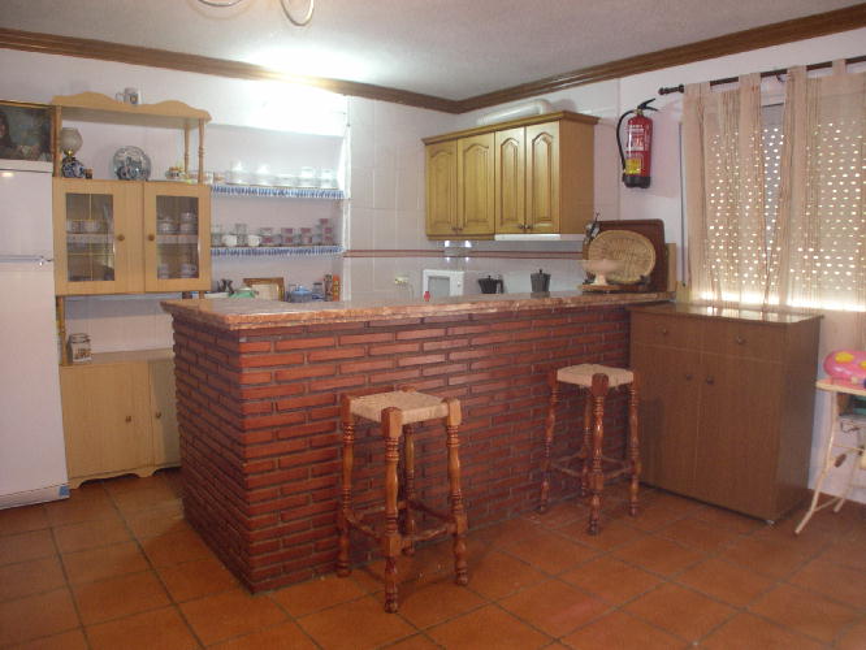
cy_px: 325
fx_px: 951
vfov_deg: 37.7
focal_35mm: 38
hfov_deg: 49.0
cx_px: 433
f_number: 2.8
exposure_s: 1/4.4
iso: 200
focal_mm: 8
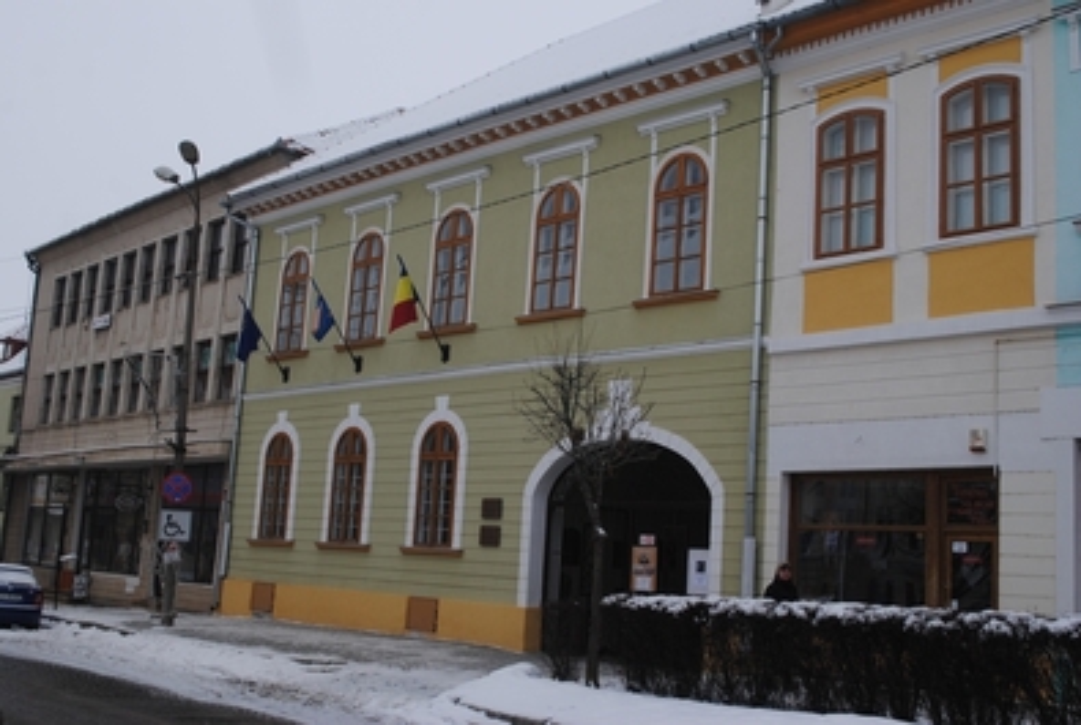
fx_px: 1173
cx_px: 540
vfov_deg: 34.3
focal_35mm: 39
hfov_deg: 49.5
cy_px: 362
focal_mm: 26
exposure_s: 1/200
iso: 100
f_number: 7.1
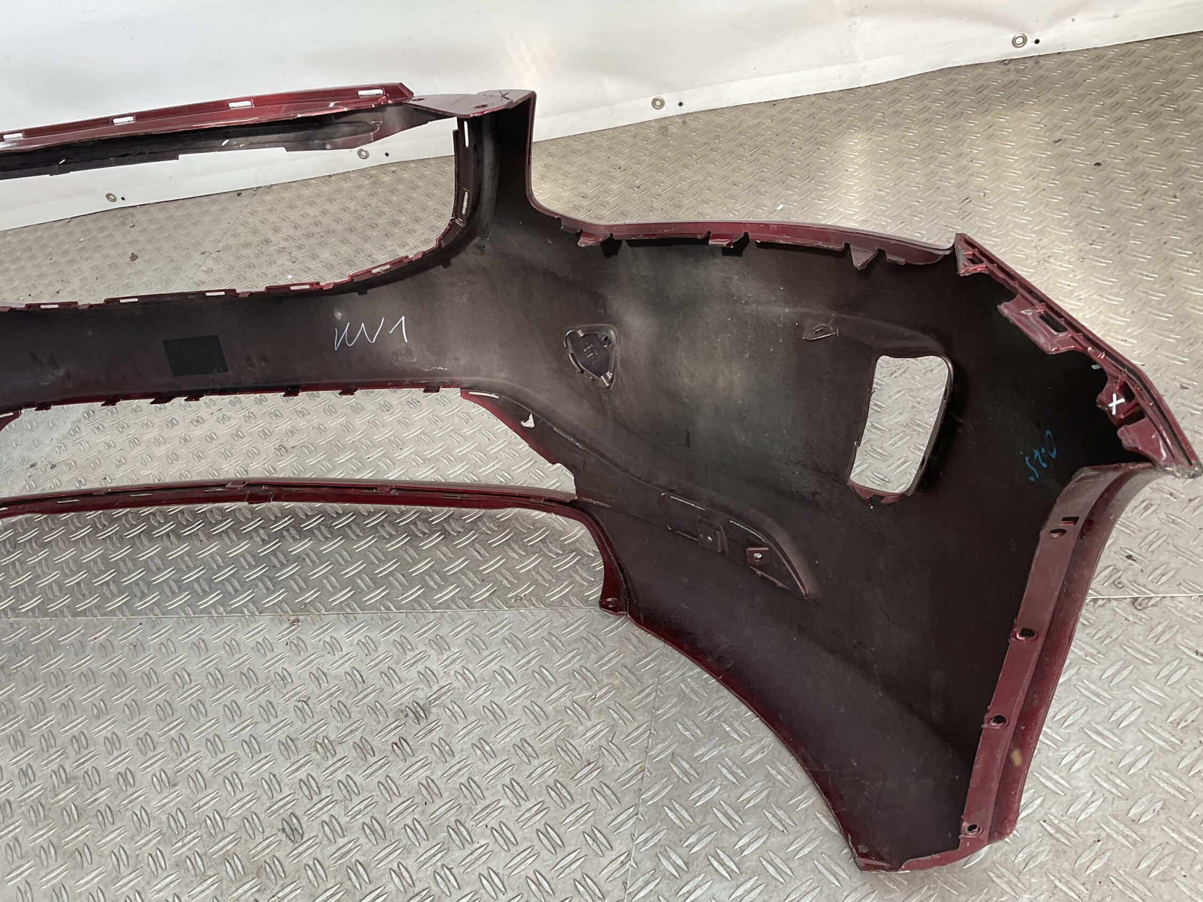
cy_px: 449
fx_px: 1147
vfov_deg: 42.9
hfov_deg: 55.2
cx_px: 530
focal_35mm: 33
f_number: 1.8
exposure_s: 1/127
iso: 16
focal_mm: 3
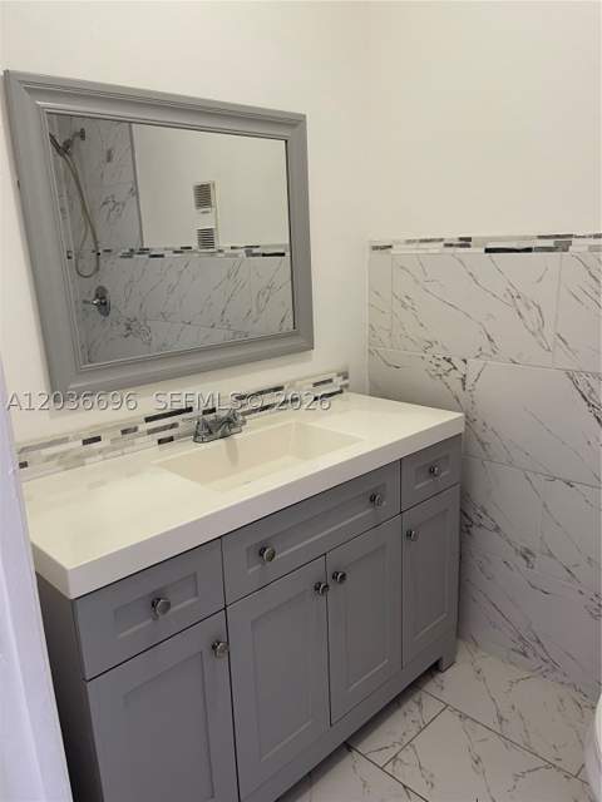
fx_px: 603
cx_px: 301
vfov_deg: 67.3
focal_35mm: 26
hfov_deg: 53.1
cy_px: 401
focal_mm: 5.1
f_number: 1.6
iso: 125
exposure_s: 1/60
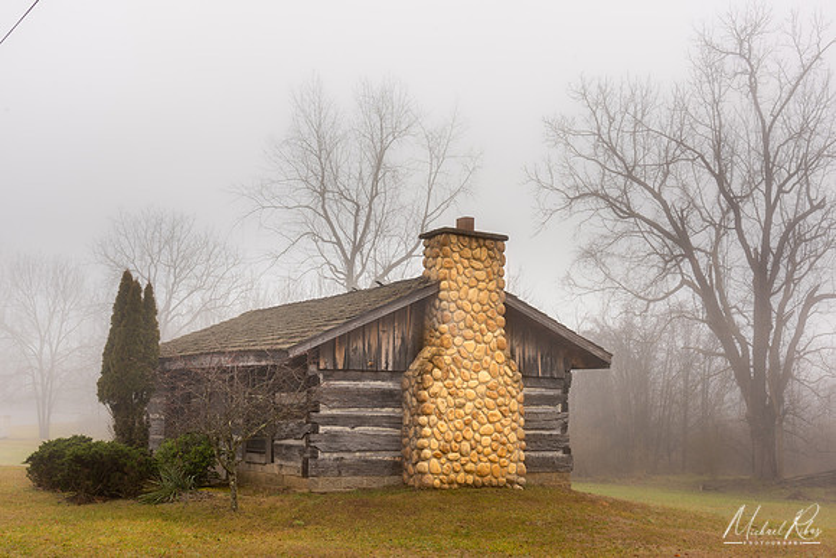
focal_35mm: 40
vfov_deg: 33.4
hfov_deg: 48.4
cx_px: 418
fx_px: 929
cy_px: 279
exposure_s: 1/45
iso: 100
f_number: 13
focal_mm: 40
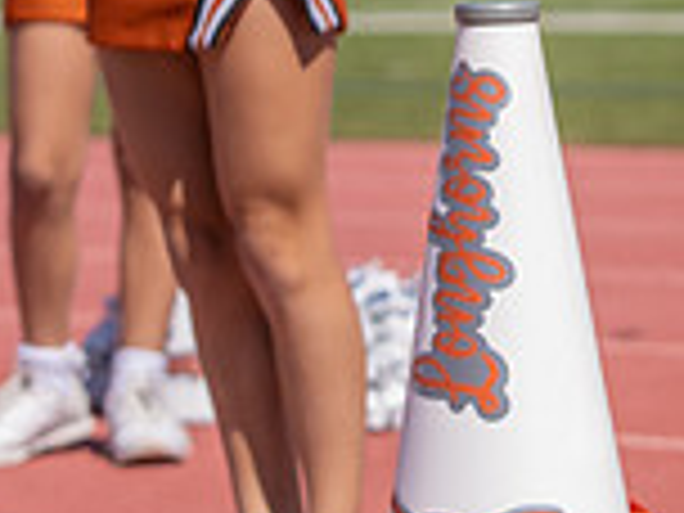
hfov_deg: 7.6
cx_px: 999
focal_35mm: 257
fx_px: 5078
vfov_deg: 5.7
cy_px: -317
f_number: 4
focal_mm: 70
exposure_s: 1/1000
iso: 100
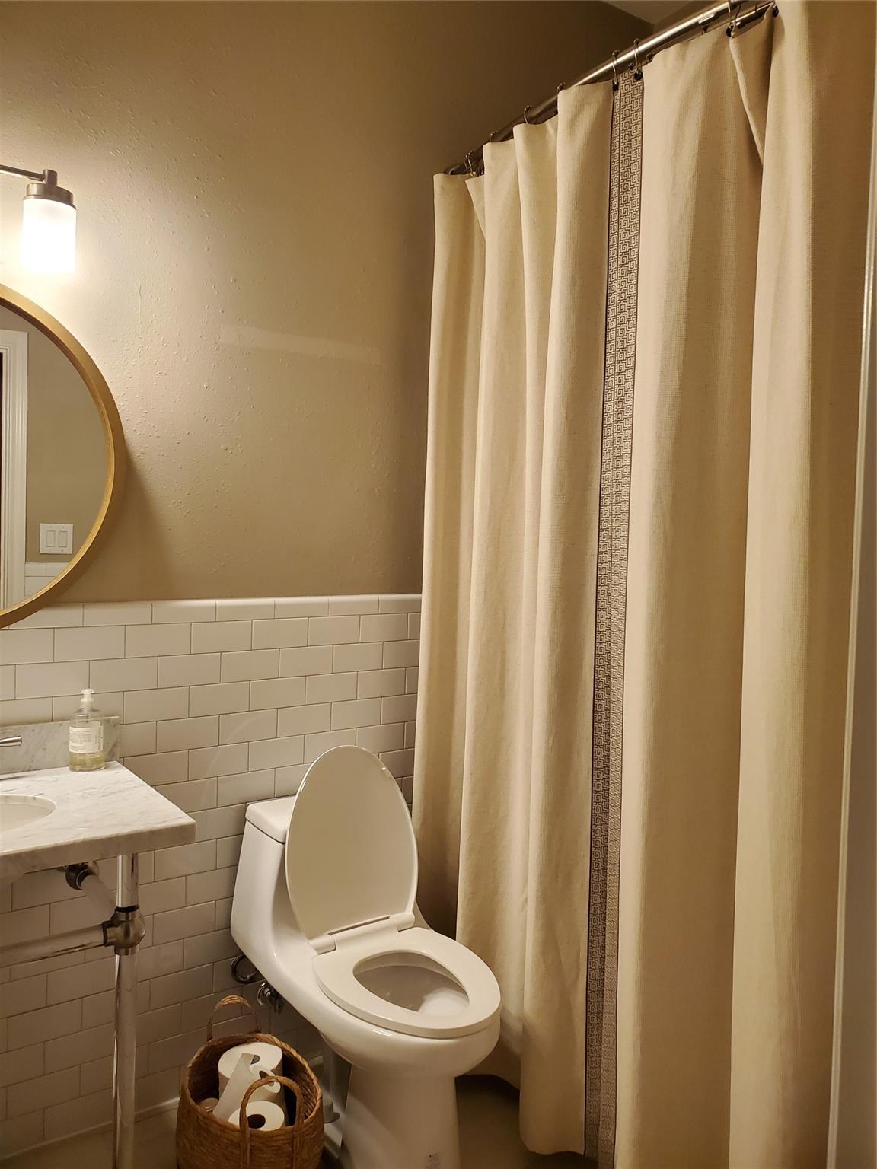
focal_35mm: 26
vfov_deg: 67.3
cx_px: 438
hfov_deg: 53.1
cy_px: 584
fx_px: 878
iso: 250
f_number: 2.4
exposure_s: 1/60
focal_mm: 4.3
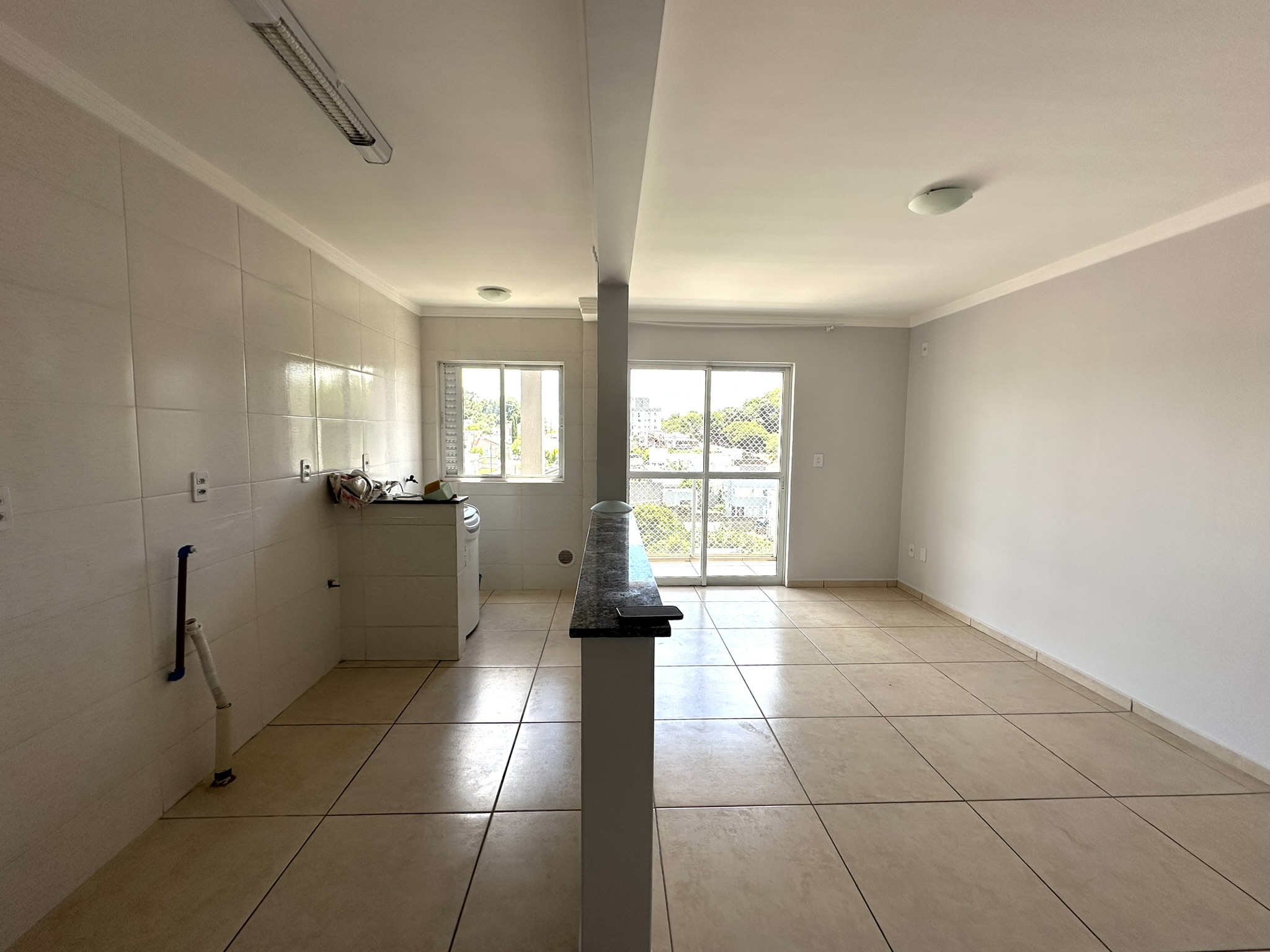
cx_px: 635
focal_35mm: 14
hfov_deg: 102.1
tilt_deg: -4.0
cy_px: 476
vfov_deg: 85.7
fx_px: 514
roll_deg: +0.3
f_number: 2.2
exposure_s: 1/314
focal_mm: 2.22
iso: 40
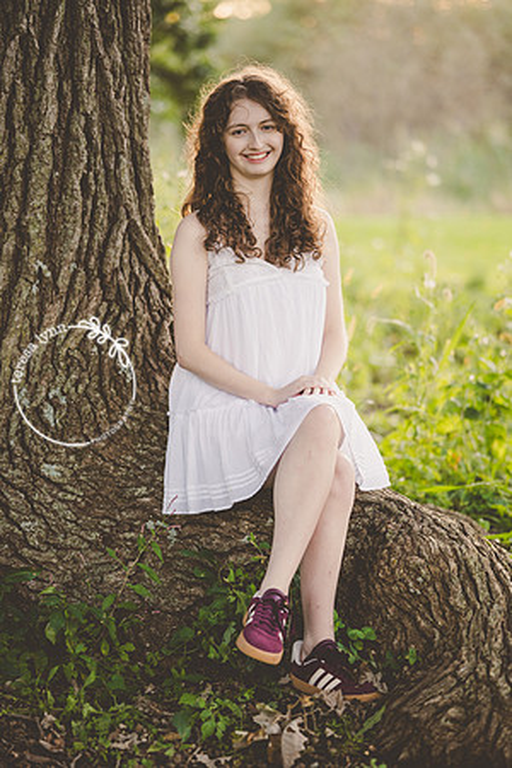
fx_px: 1813
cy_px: 384
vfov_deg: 23.9
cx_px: 256
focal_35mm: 85
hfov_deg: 16.1
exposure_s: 1/400
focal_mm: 85
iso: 640
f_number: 2
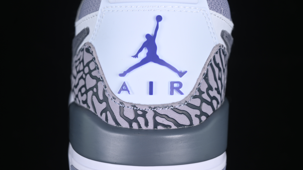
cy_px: 79
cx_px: 152
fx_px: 635
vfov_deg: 15.3
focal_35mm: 79
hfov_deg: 26.9
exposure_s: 1/60
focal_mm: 50
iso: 160
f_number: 7.1
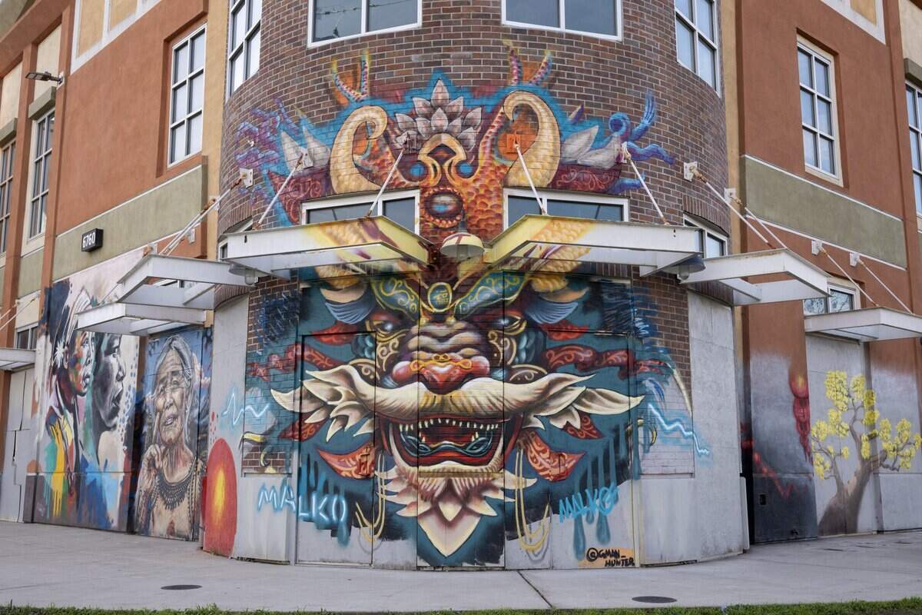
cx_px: 461
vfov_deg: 37.9
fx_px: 896
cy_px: 308
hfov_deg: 54.4
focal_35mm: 35
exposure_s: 1/200
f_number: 10
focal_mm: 35
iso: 400
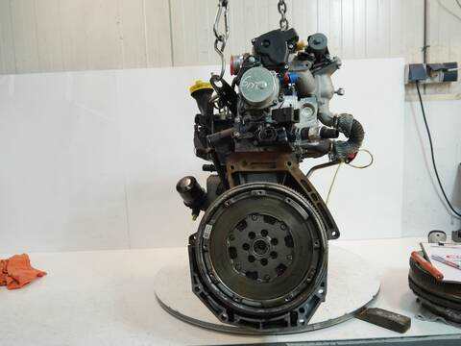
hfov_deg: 63.4
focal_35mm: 28
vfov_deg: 49.7
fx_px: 373
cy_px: 173
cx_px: 230
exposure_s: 1/60
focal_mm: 14
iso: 250
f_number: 3.5
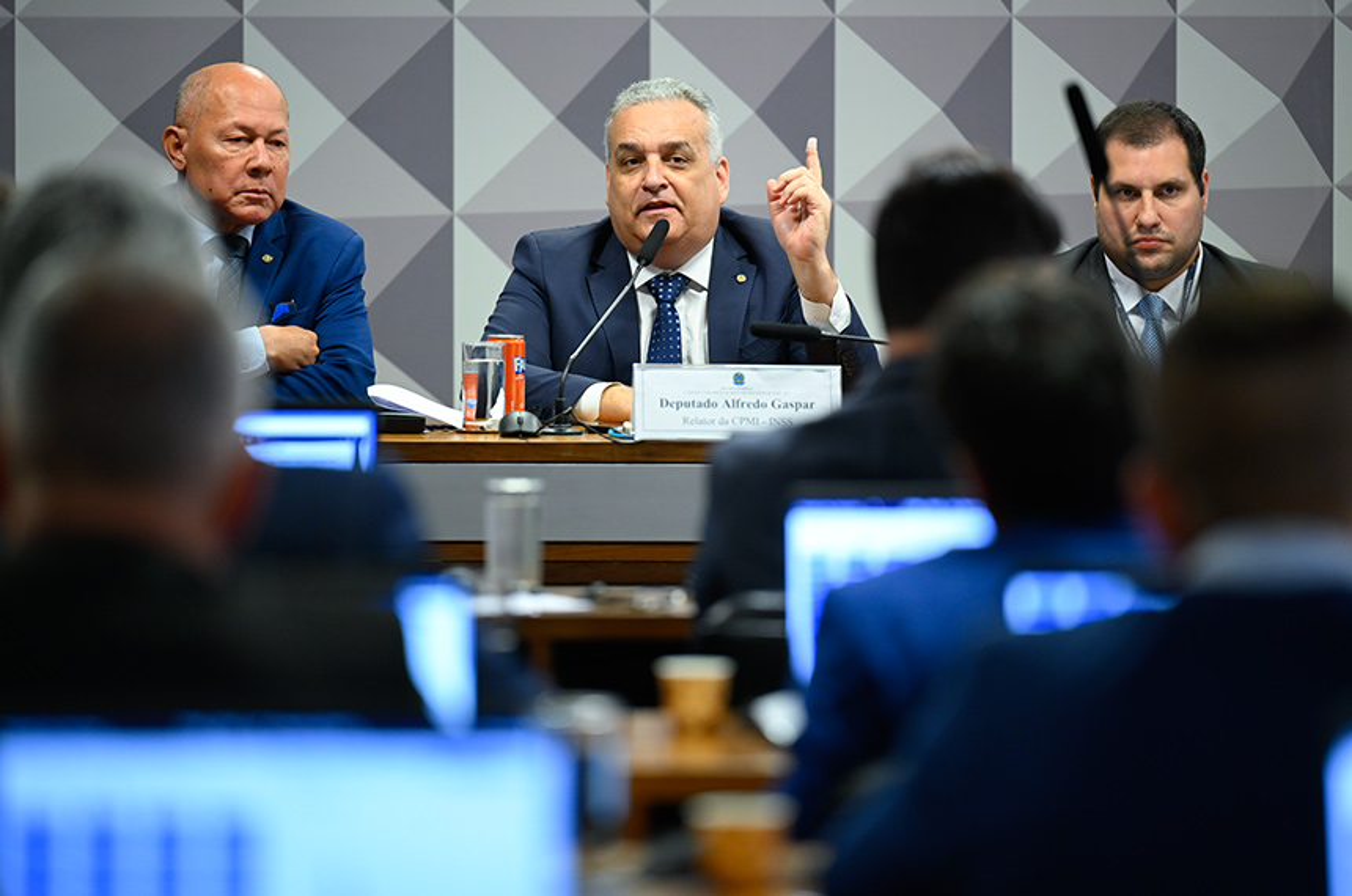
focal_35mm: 200
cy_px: 448
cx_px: 676
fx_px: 7497
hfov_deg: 10.3
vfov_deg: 6.8
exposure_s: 1/200
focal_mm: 200
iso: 2000
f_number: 2.8
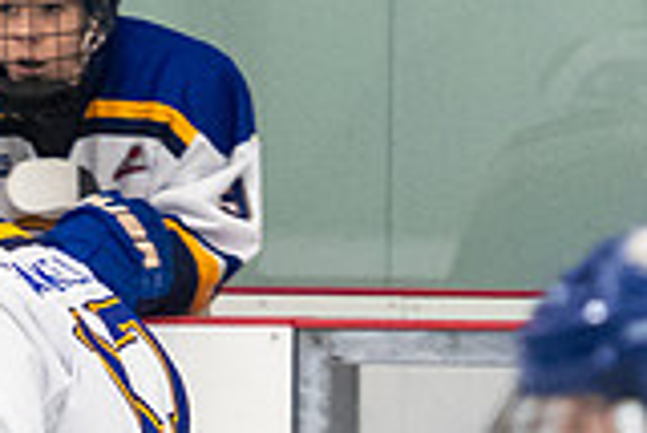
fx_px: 19247
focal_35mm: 1070
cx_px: -112
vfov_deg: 1.3
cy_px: 685
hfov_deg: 1.9
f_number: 2.8
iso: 4000
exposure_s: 1/800
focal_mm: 140
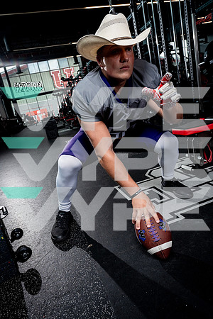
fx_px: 222
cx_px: 106
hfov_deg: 51.3
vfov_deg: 71.5
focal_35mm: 25
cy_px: 160
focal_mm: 25
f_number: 8
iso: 640
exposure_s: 1/250
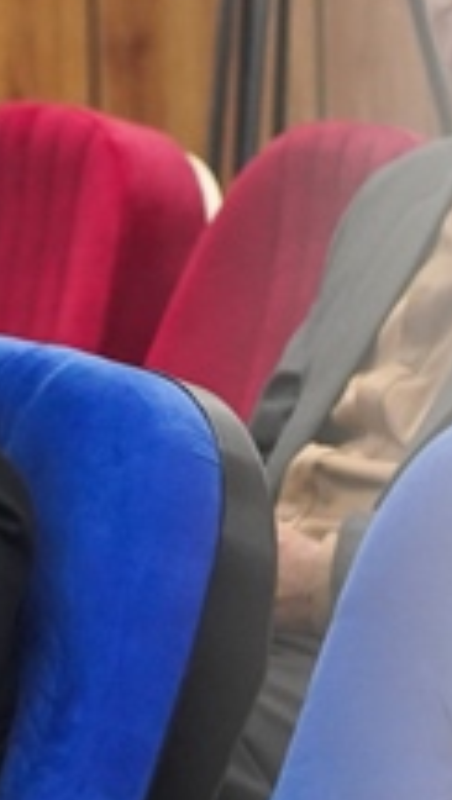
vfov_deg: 4.7
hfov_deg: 2.7
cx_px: -311
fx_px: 9728
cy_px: 467
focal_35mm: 458
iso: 2500
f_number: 4
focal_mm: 105
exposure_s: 1/160
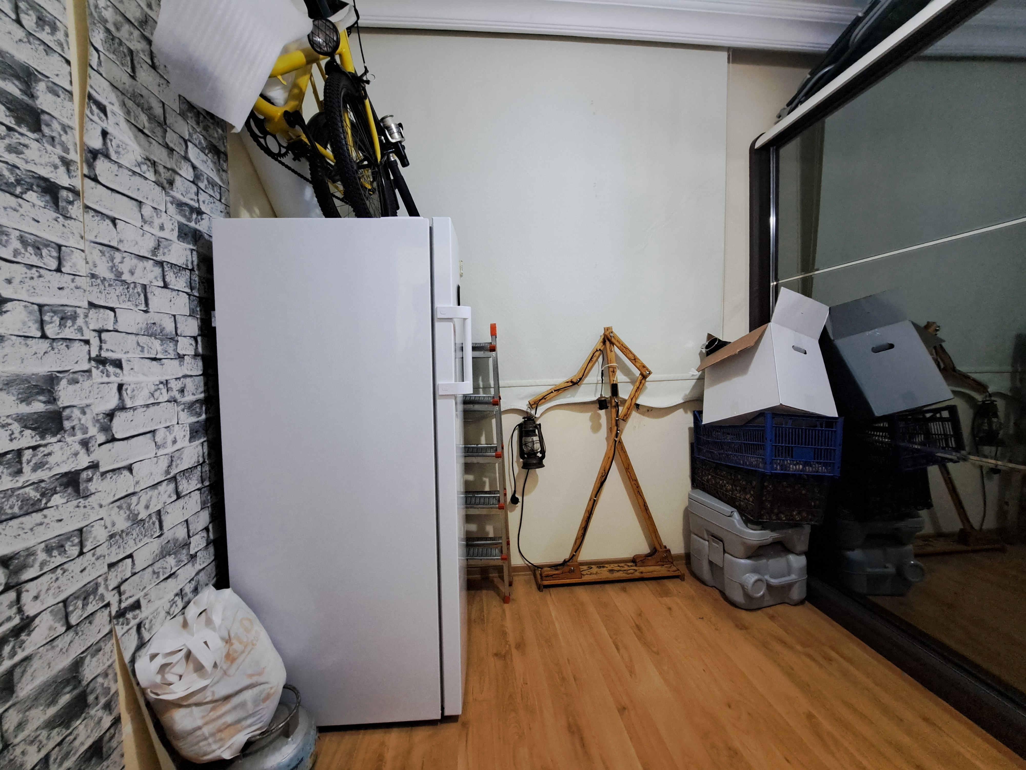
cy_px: 385
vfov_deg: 89.9
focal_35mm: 13
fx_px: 385
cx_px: 513
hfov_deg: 106.2
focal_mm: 1.74
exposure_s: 1/25
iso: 400
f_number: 2.2
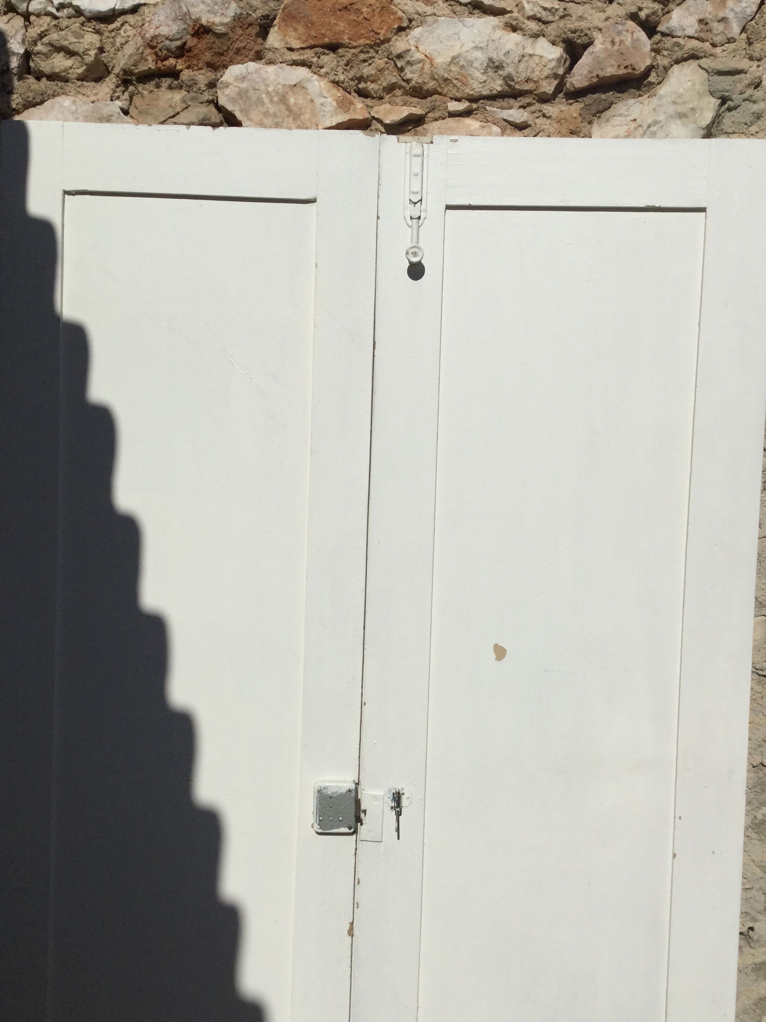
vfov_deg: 52.6
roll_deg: -0.6
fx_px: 1033
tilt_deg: -10.2
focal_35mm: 35
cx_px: 407
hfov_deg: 40.7
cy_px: 550
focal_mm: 3.3
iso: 25
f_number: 2.4
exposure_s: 1/6289
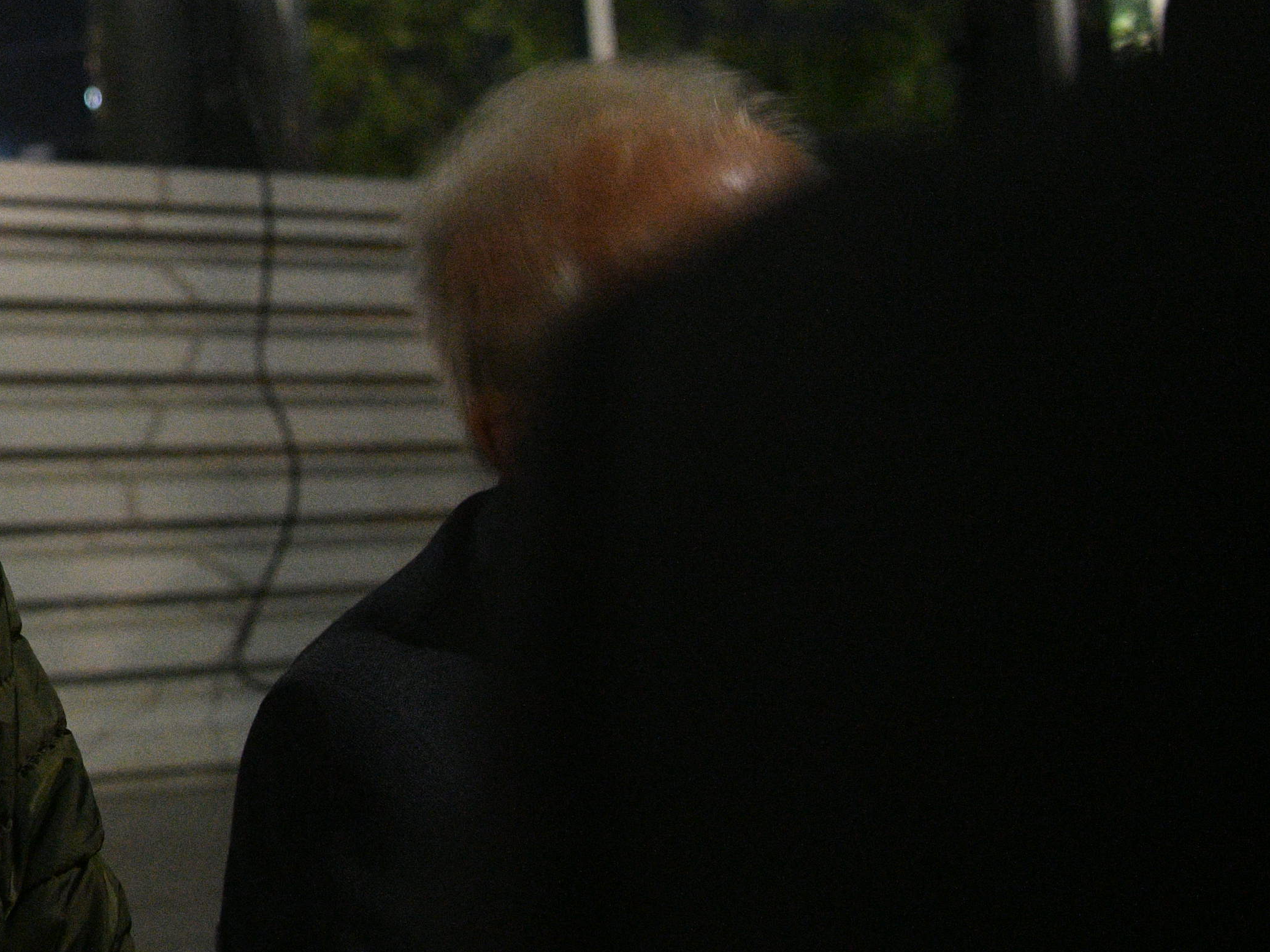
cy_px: 180
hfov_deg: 19.1
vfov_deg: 15.9
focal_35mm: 92
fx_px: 3375
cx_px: -543
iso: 6400
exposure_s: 1/25
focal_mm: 32
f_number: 2.8
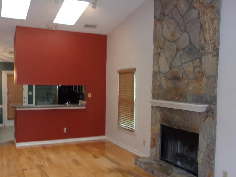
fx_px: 239
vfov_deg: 40.6
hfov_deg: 52.5
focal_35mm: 35
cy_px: 97
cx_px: 102
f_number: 3
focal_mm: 4.9
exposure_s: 1/34
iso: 250
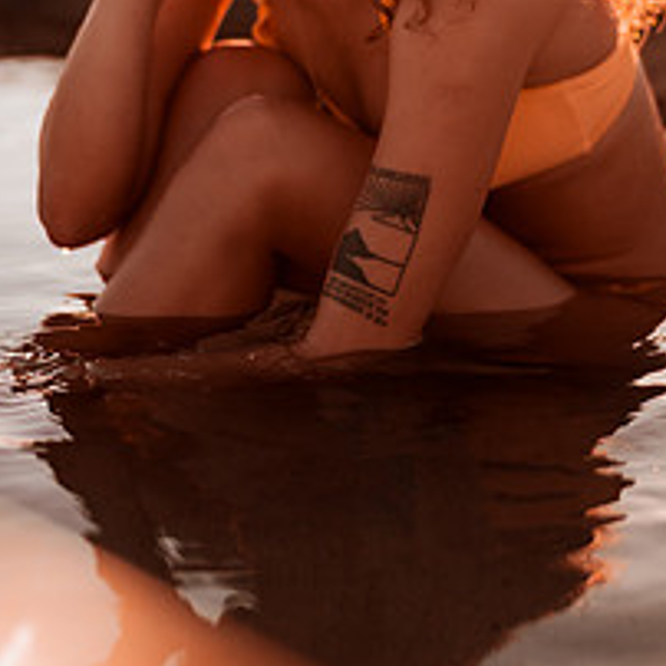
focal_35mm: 110
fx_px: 2394
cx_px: 284
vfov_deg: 15.7
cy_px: 92
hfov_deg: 15.8
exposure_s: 1/1250
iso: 50
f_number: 1.8
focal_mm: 58
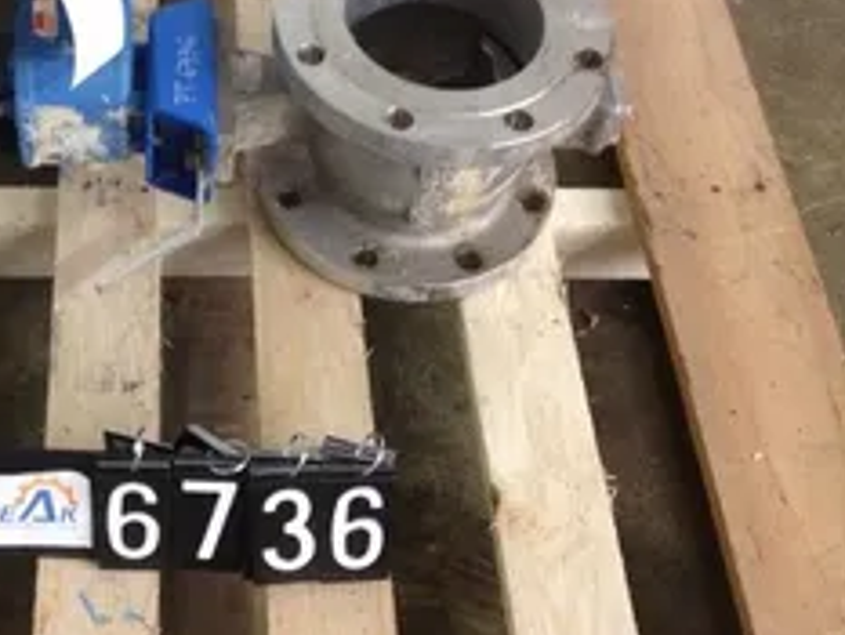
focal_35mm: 60
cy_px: 185
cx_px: 203
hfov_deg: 31.5
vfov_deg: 24.3
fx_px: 1465
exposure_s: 1/20
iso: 200
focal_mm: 4.28
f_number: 2.4
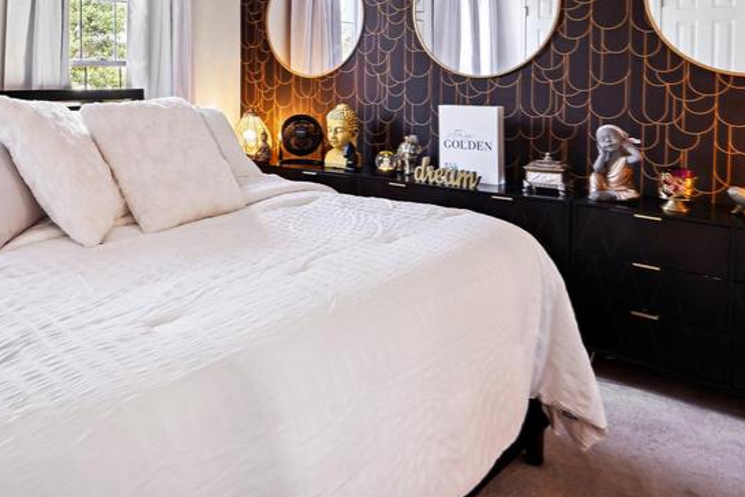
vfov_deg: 41.6
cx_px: 160
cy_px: 94
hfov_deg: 57.7
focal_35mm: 30
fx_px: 621
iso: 200
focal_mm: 16
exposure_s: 1/5
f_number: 8
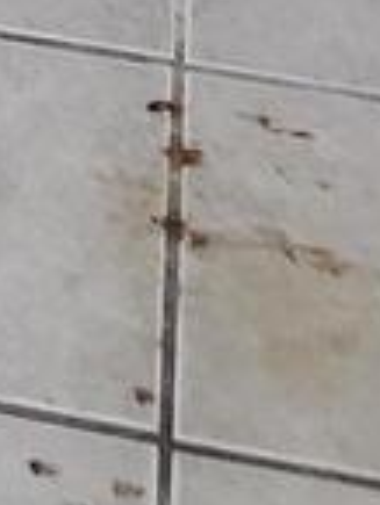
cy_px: -1278
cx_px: -282
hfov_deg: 7.5
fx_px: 2835
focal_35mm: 194
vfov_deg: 7.9
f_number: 1.8
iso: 125
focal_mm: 4.25
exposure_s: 1/120
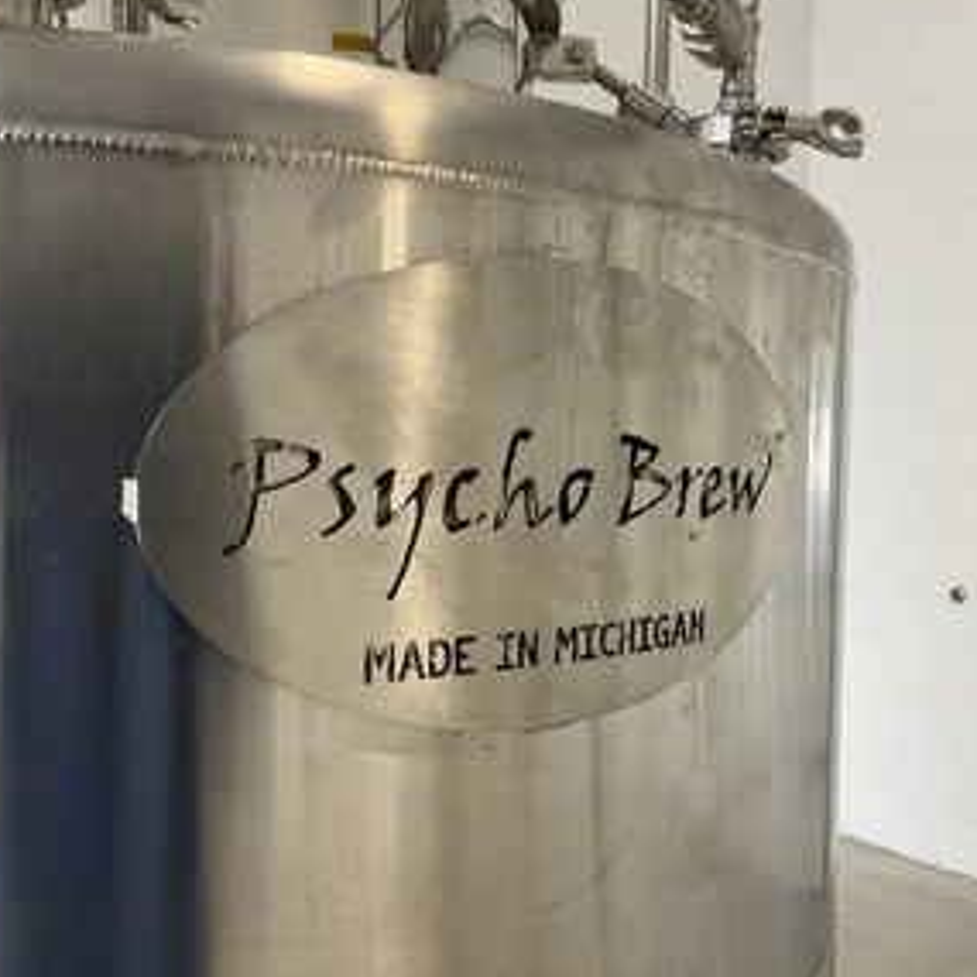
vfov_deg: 46.0
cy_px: 483
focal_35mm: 36
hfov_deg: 46.0
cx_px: 524
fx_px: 1150
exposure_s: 1/122
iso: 40
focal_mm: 3
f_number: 1.8
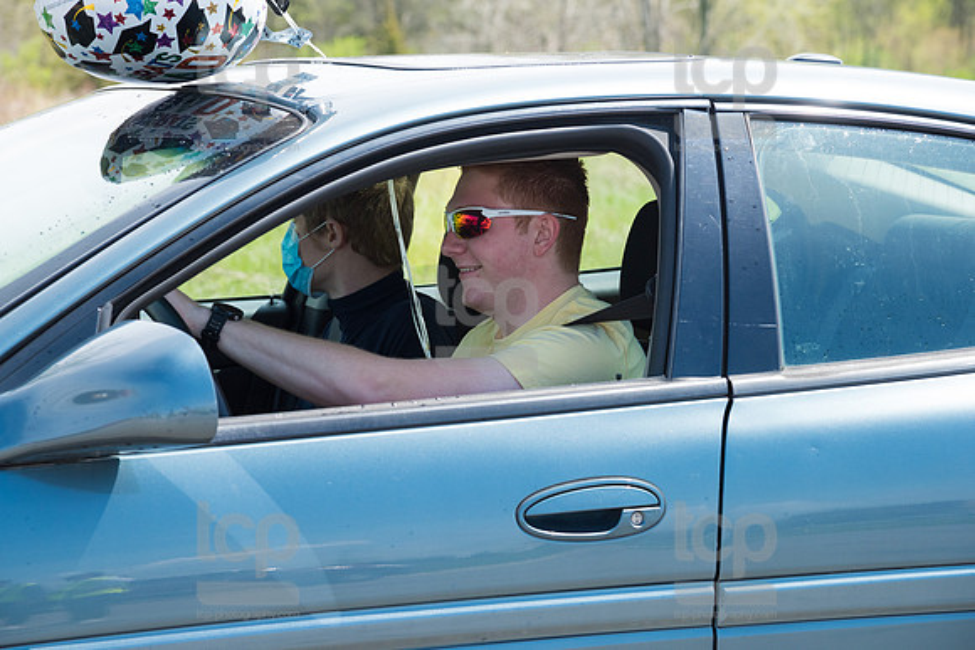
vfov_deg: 11.4
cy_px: 325
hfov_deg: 17.1
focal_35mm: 120
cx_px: 488
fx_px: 3251
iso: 1000
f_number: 7.1
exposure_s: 1/800
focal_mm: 120
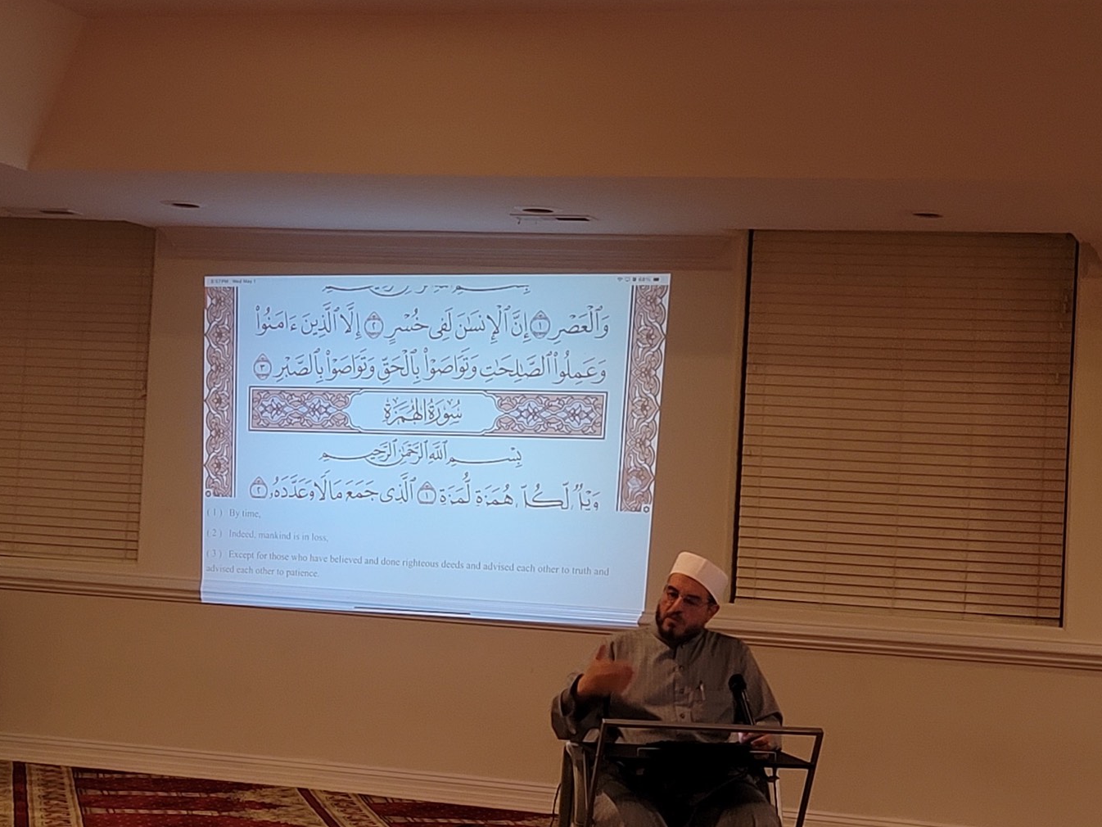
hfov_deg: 67.3
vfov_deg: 53.1
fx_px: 828
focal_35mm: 26
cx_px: 554
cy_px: 420
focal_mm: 7
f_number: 1.8
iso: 320
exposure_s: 1/40
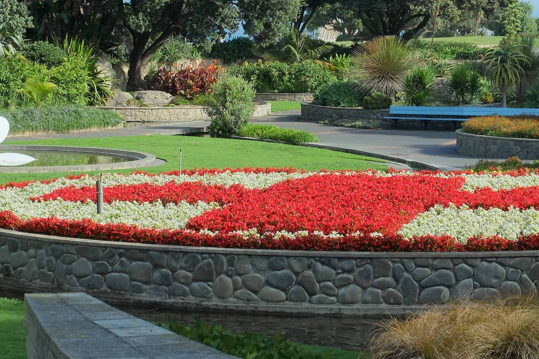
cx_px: 203
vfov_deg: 10.8
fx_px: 1886
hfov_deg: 16.2
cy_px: 58
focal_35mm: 126
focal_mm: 37.4
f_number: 6.4
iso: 800
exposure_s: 1/1300
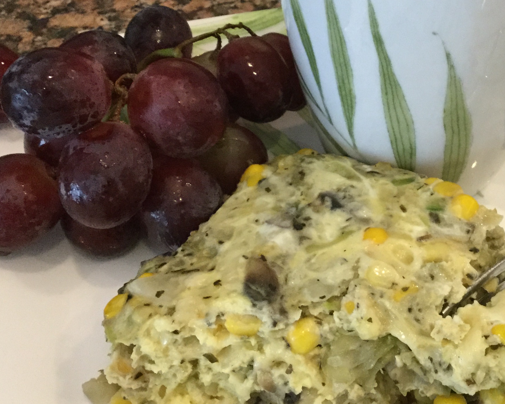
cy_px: 134
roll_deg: -2.8
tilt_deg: -40.9
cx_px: 366
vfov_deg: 26.5
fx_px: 852
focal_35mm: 57
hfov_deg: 32.5
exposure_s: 1/30
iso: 200
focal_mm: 3.3
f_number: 2.4
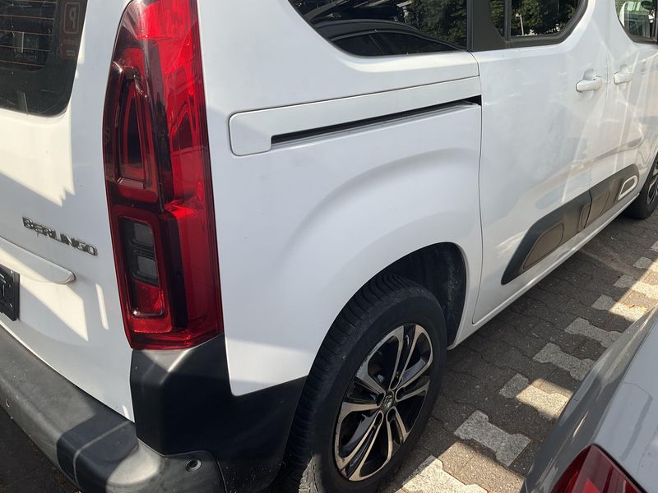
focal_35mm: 29
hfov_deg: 61.7
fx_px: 551
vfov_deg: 48.2
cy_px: 246
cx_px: 329
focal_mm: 3
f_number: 1.8
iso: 25
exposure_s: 1/1015
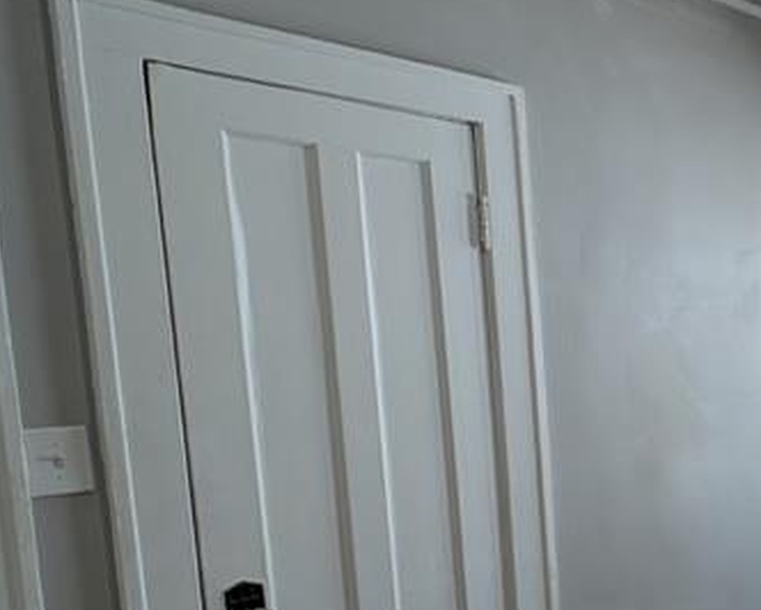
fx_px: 811
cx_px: 1070
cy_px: 424
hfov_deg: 32.0
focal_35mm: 36
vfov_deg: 40.5
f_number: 1.95
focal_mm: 2.23
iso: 59
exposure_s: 1/120
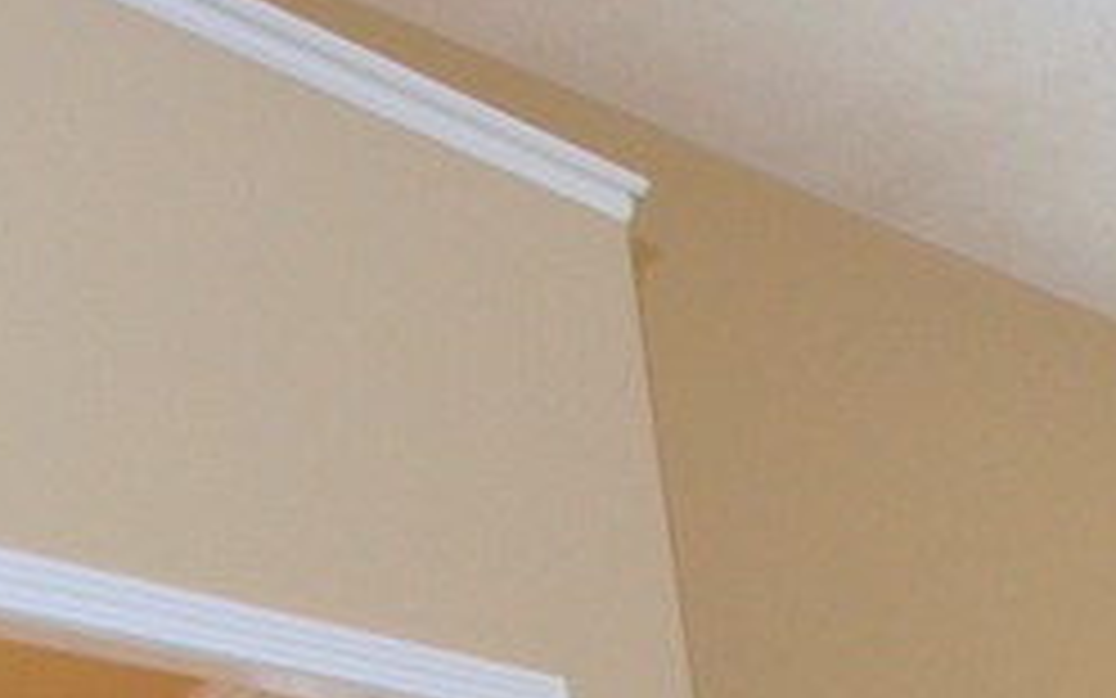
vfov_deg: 9.8
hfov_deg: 13.9
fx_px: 3041
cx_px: 2754
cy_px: 2135
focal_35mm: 100
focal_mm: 10
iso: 320
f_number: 4
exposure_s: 1/60
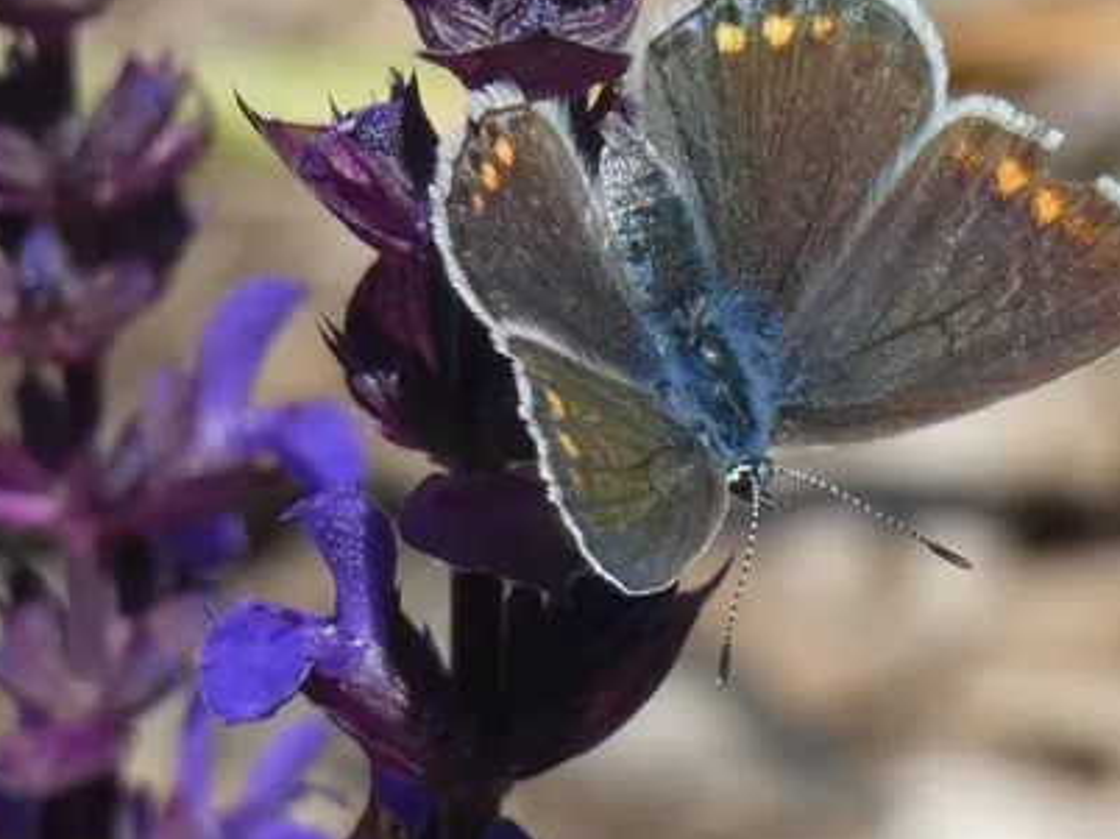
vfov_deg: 5.8
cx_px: 515
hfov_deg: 7.8
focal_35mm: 255
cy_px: 334
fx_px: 8246
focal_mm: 28.8
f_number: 5.4
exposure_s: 1/320
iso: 80
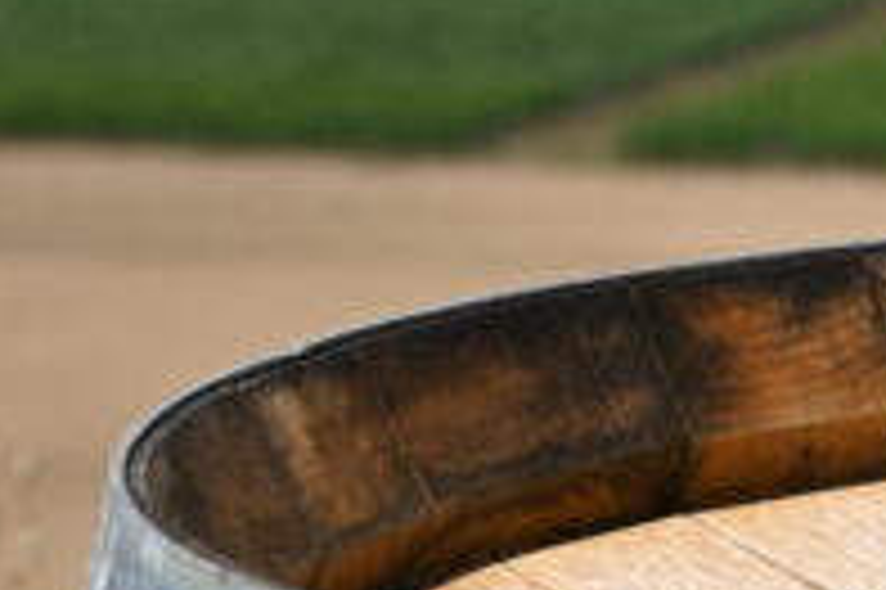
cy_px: -151
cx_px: 1601
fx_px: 6639
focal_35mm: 270
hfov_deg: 7.4
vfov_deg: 5.1
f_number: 7.1
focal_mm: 52
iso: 100
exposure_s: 1/400
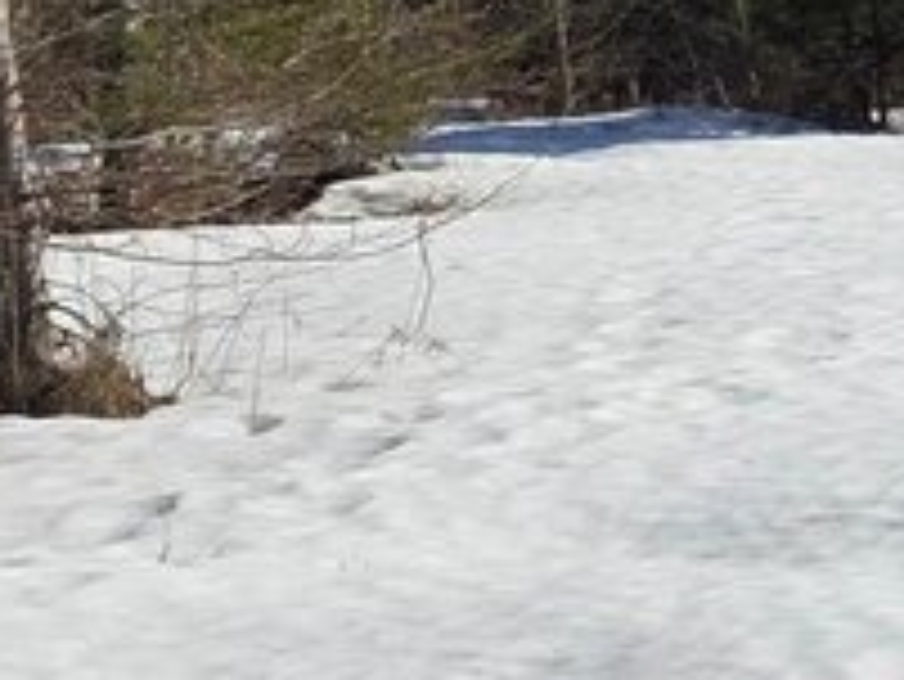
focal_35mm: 183
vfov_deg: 8.0
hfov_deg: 8.6
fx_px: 4782
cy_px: -293
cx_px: 2892
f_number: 1.7
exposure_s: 1/7944
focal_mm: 6.3
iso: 64
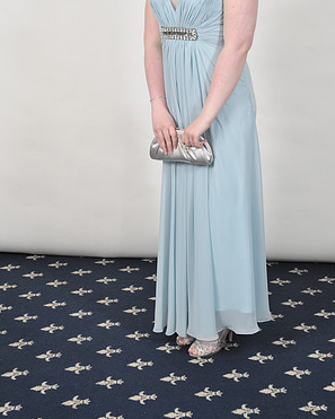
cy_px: 116
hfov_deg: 23.1
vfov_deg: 28.4
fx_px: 818
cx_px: 184
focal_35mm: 66
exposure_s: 1/160
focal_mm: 45
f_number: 7.1
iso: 1000
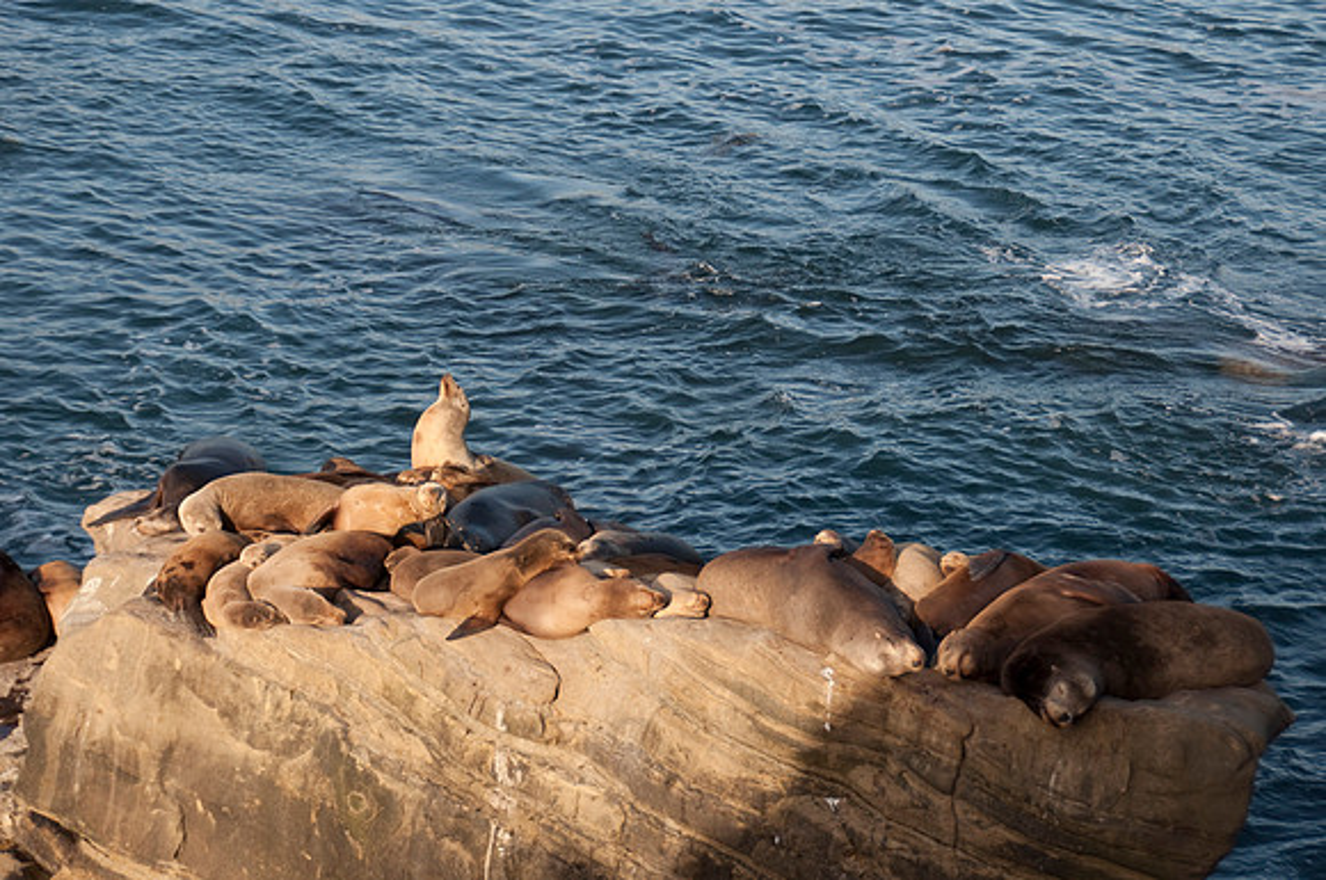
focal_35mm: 105
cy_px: 440
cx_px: 663
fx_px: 3862
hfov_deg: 19.5
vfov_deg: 13.0
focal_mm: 70
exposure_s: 1/1000
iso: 400
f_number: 5.3
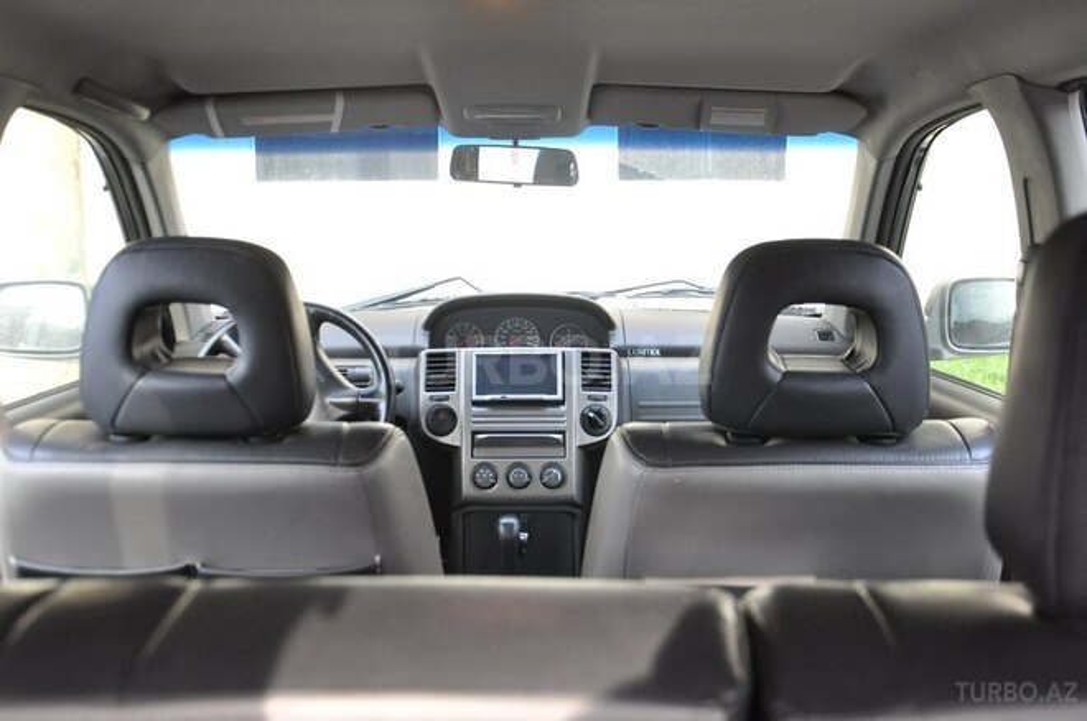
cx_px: 544
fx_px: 1809
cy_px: 360
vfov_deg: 22.6
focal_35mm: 60
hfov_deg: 33.4
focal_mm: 40
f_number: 4.5
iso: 1250
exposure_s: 1/200
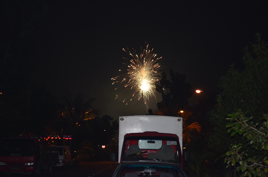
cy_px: 88
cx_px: 134
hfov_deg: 28.1
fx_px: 535
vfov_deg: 18.8
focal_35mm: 72
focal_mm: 48
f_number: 4.8
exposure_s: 1/60
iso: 800
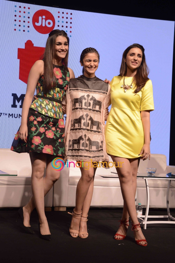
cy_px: 132
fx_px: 372
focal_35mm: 51
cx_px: 88
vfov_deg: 38.9
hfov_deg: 26.4
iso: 800
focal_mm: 34
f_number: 9
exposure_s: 1/160
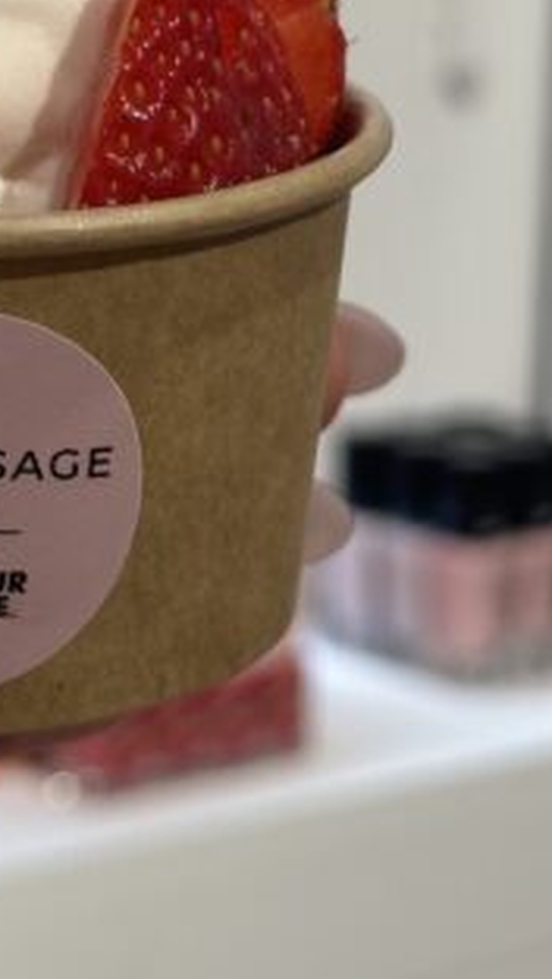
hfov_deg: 9.0
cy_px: 22
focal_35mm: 134
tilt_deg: -6.1
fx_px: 3479
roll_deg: -3.2
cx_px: 91
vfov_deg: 15.7
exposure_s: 1/229
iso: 50
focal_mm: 6.86
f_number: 1.78
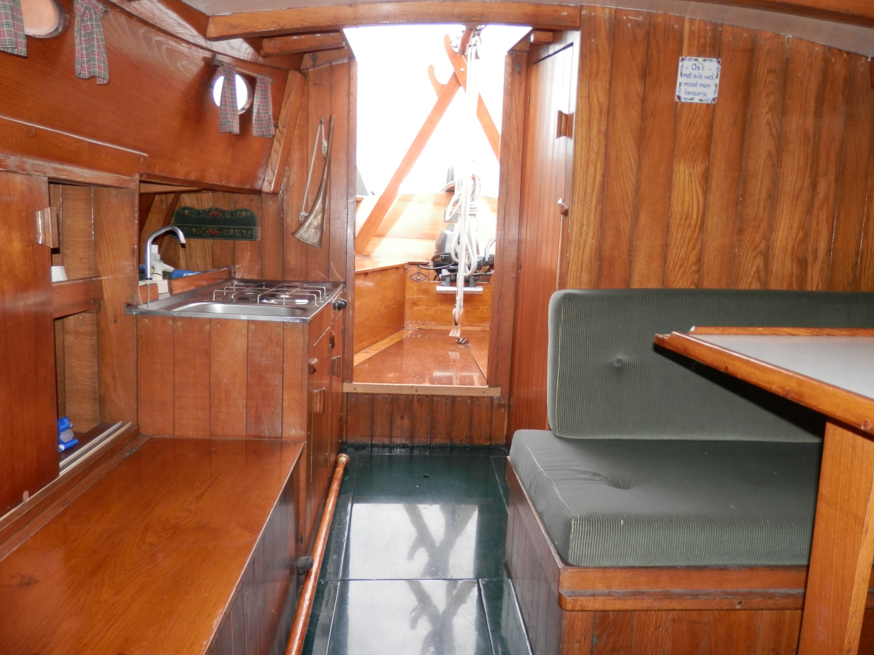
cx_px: 437
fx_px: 631
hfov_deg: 69.4
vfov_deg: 54.9
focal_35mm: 25
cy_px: 328
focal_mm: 4.5
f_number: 3
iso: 80
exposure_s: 1/80
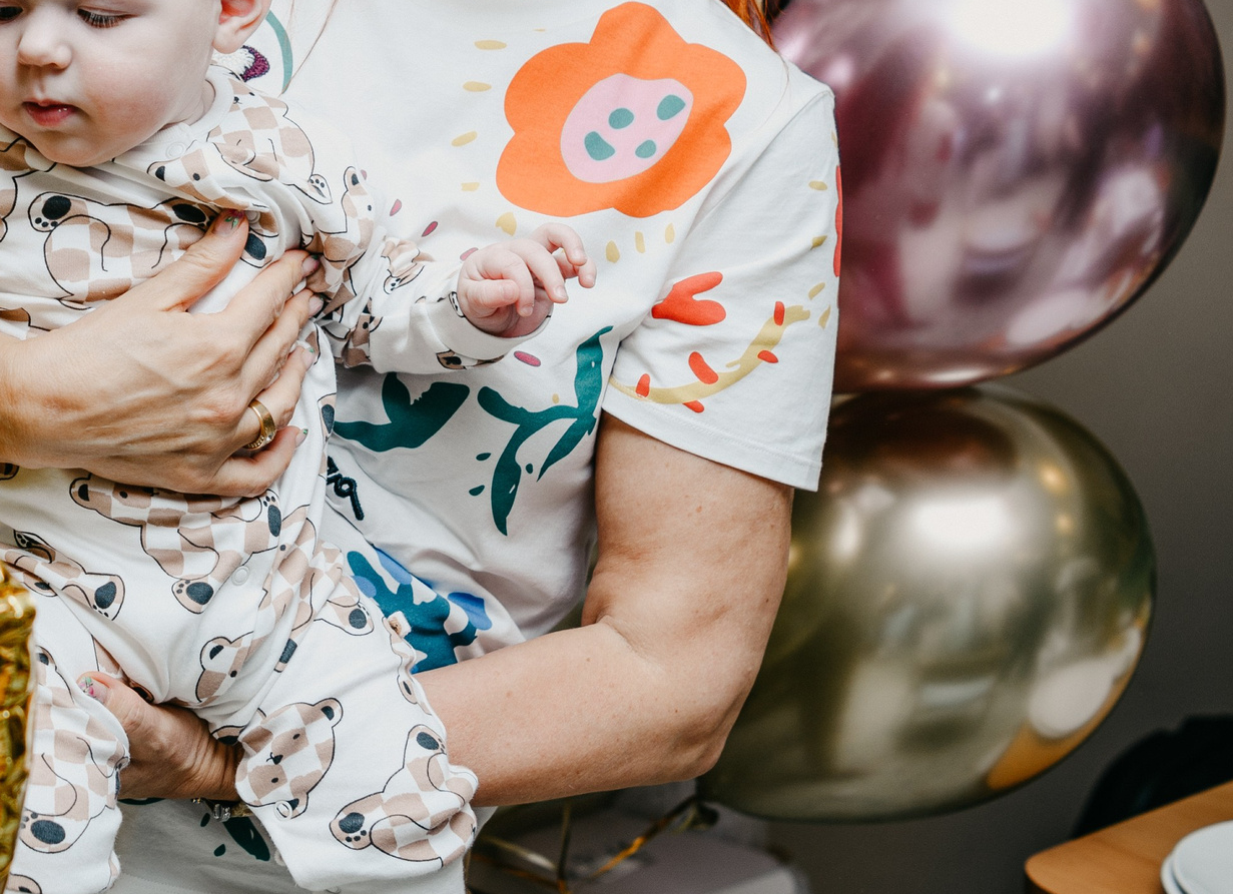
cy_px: 110
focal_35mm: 73
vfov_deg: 19.4
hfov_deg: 25.6
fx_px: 2570
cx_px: -6
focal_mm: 30
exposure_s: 1/160
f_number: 3.5
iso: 125
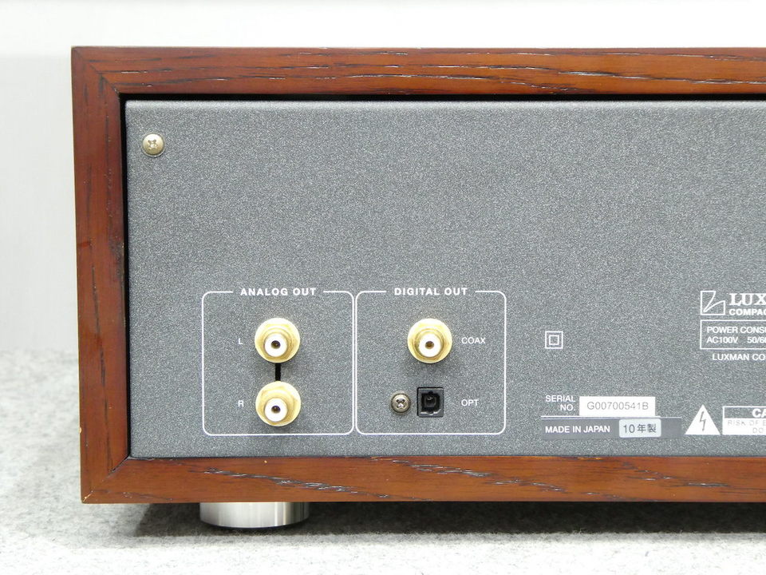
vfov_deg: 16.4
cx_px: 383
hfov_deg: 21.8
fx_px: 1992
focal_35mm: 90
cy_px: 288
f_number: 5
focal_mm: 16.1
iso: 400
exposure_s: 1/5
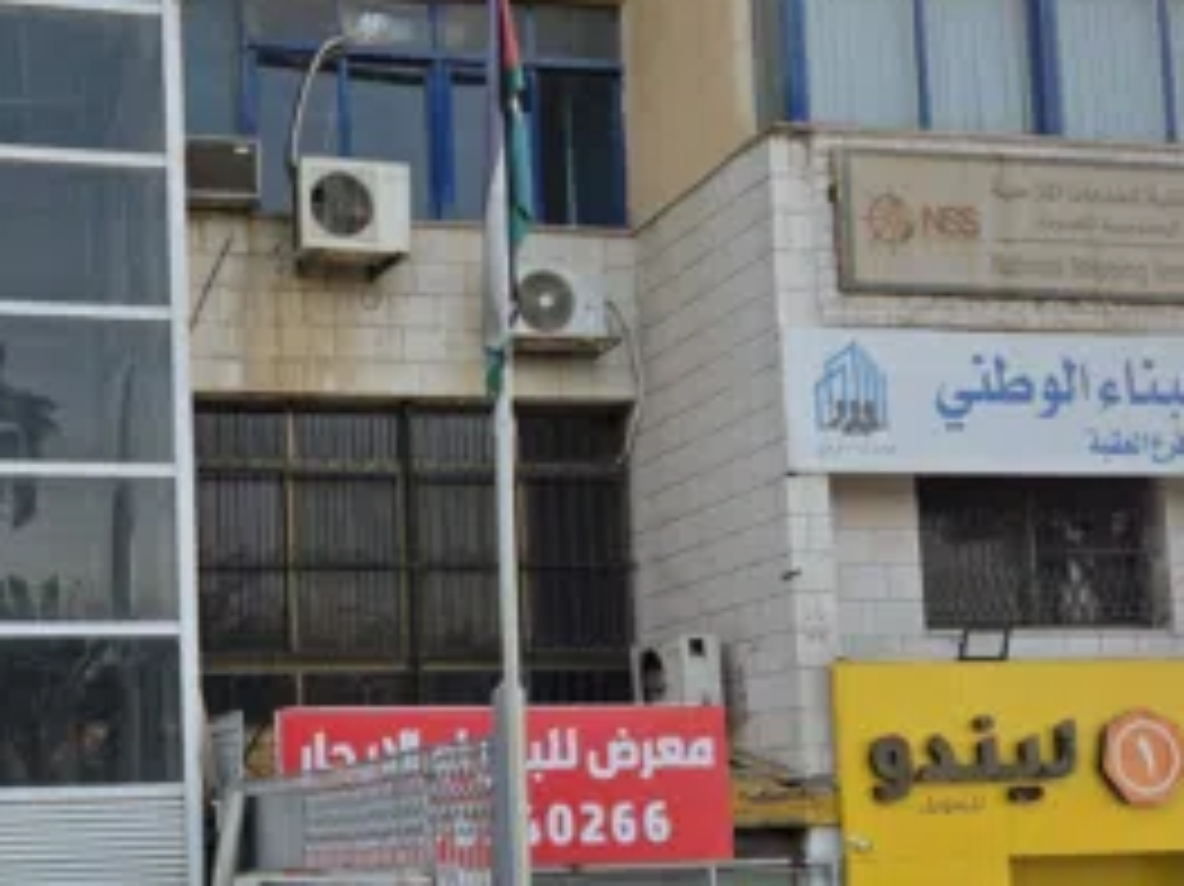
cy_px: 598
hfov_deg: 33.4
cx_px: 248
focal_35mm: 56
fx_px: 1915
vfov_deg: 25.9
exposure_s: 1/180
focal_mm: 5.4
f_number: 1.8
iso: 32
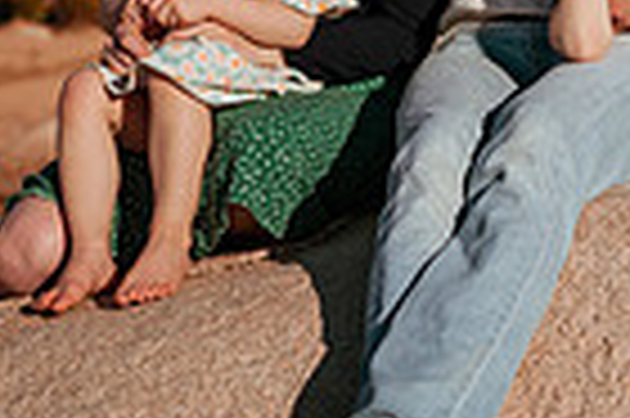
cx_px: 621
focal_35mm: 145
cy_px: -56
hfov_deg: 14.0
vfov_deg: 9.3
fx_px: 2535
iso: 50
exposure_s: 1/8000
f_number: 2
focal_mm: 35
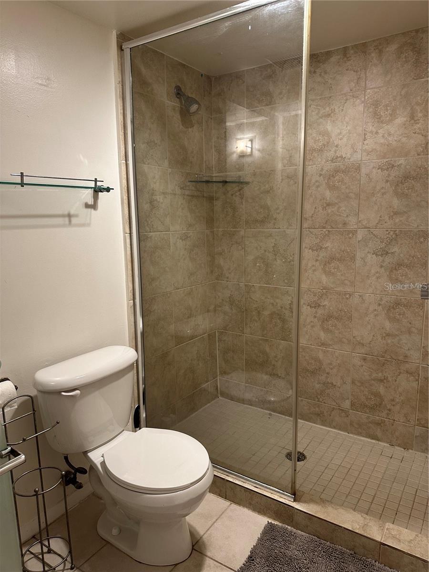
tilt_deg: -9.6
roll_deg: +0.1
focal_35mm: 24
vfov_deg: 71.6
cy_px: 286
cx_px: 214
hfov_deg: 56.8
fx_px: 397
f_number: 1.78
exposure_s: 1/60
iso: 160
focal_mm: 6.86
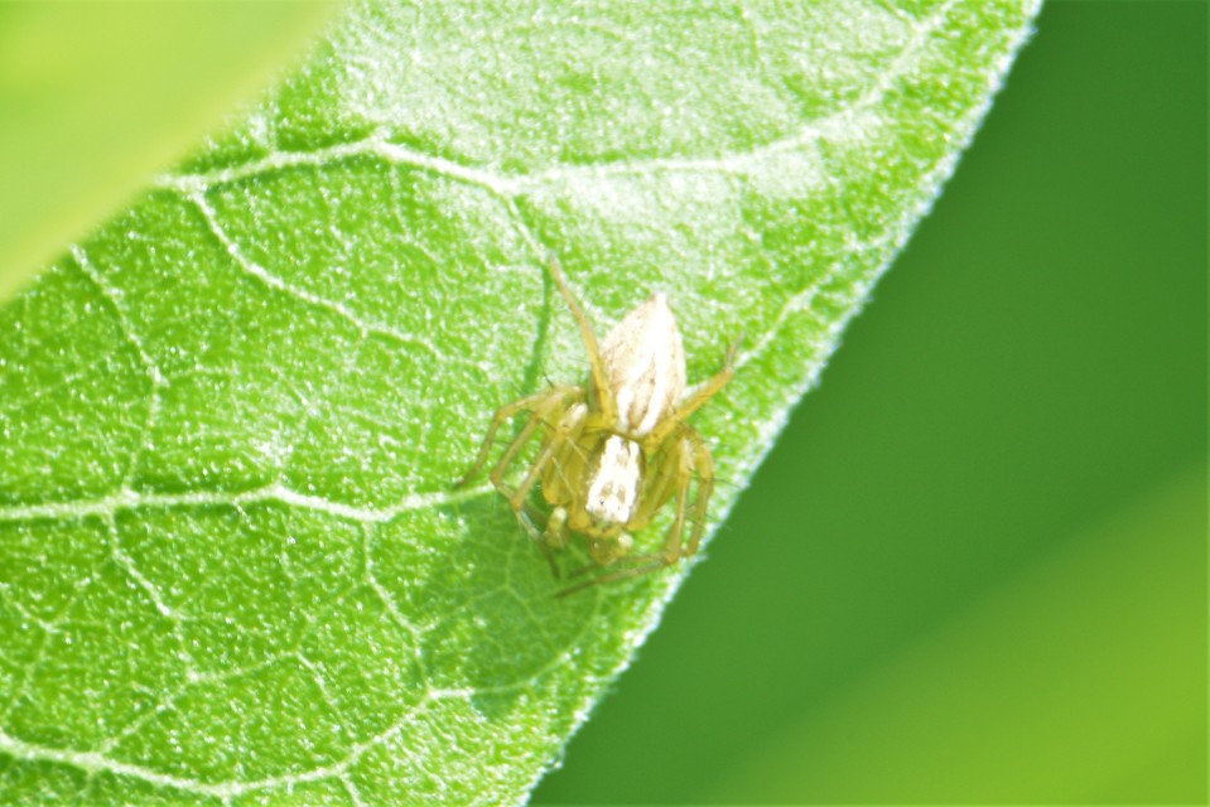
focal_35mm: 405
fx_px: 13616
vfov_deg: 3.4
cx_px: 605
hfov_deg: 5.1
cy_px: 404
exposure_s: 1/125
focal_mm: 270
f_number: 8
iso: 400
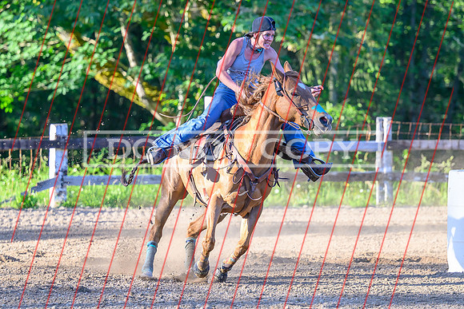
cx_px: 220
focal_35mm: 205
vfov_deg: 6.7
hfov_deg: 10.1
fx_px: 2637
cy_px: 187
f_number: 2.8
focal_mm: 115
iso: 1250
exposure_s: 1/2500
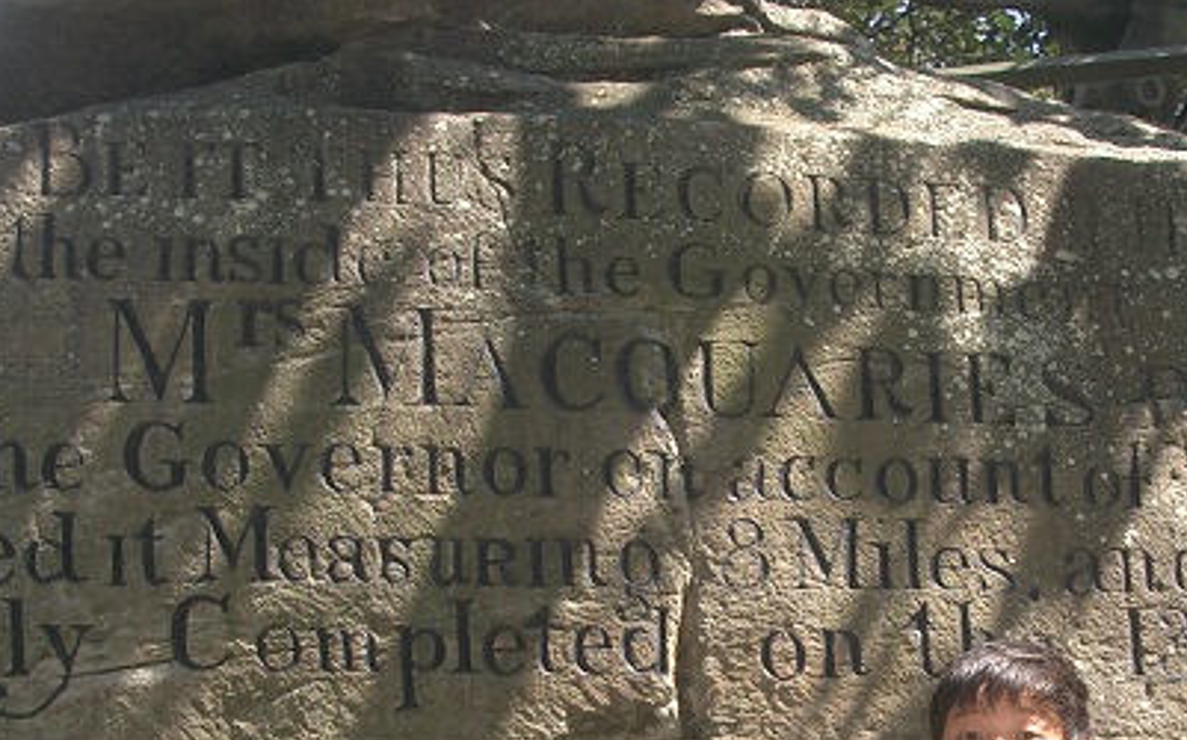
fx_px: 2683
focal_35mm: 83
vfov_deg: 15.5
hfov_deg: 24.8
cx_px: 838
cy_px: 660
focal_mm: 8.2
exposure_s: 1/250
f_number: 3.1
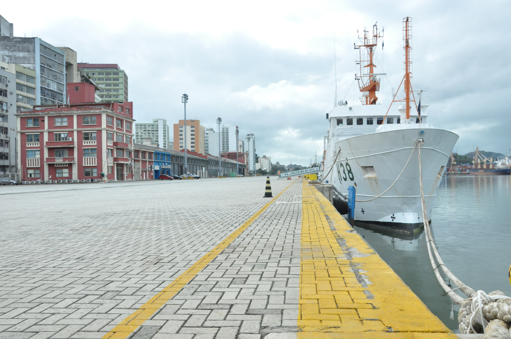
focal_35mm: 32
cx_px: 256
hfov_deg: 59.6
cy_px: 170
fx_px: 447
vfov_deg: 41.6
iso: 1600
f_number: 13
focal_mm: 21
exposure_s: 1/1000
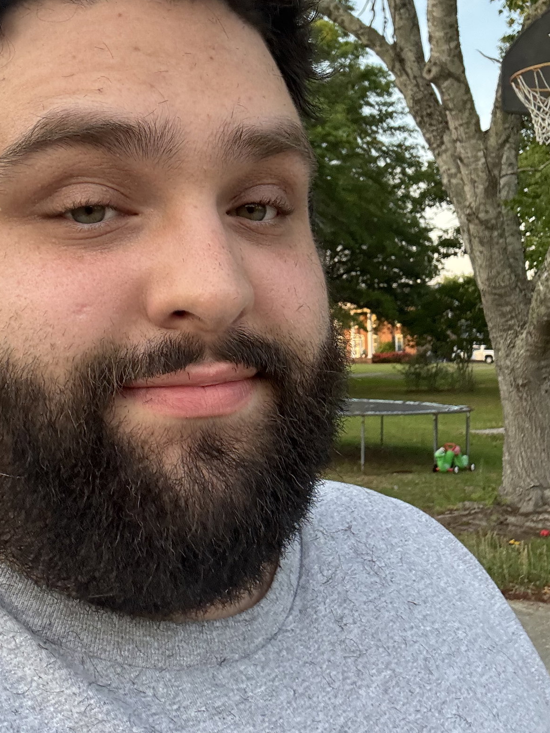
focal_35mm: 41
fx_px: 868
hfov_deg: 35.1
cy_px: 280
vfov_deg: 45.4
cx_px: 245
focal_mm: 2.69
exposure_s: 1/121
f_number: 1.9
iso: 50
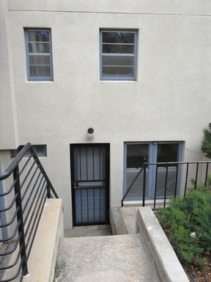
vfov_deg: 56.8
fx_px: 260
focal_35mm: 32
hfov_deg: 44.2
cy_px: 141
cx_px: 106
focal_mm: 5.7
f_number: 2.8
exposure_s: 1/500
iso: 80
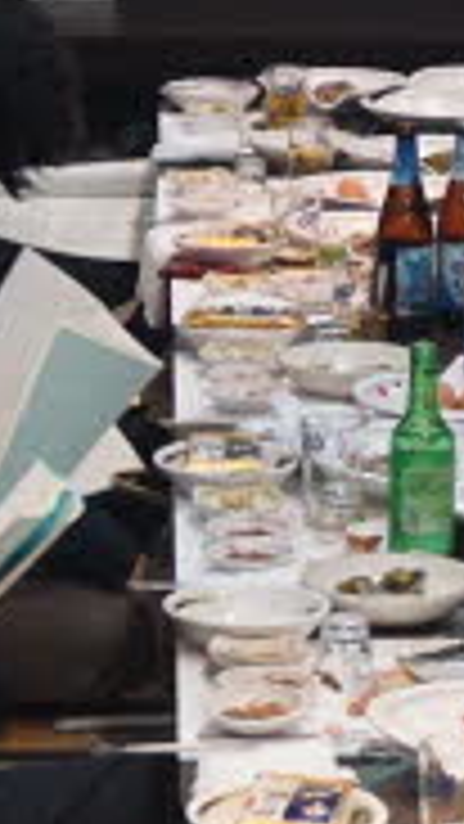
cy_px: -115
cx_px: 455
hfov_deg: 5.9
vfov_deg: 10.4
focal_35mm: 204
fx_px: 4460
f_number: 4.5
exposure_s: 1/100
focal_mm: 28
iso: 3200
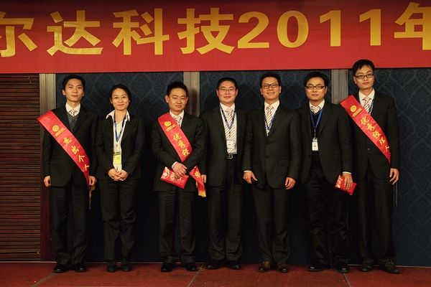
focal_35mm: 52
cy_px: 144
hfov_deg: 37.9
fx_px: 628
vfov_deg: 25.8
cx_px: 216
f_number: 4.5
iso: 200
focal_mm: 35
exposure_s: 1/8
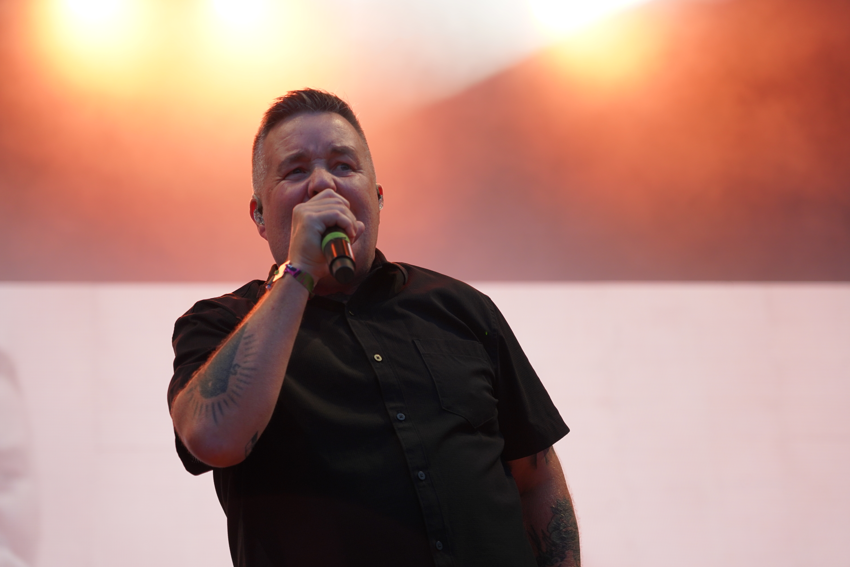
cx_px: 425
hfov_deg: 19.5
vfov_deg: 13.0
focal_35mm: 105
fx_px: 2479
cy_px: 284
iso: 640
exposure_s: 1/160
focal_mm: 105
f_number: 4
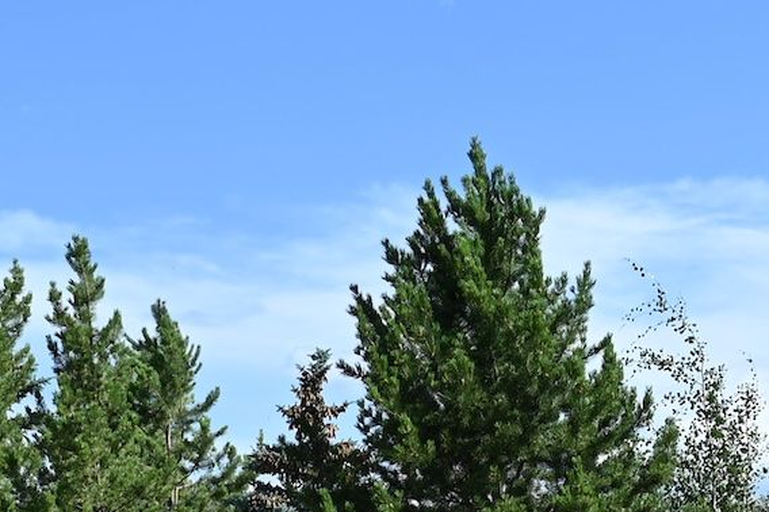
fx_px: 3608
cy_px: 899
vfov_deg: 7.9
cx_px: 150
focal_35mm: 169
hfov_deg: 12.1
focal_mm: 40
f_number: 7.1
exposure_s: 1/320
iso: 100
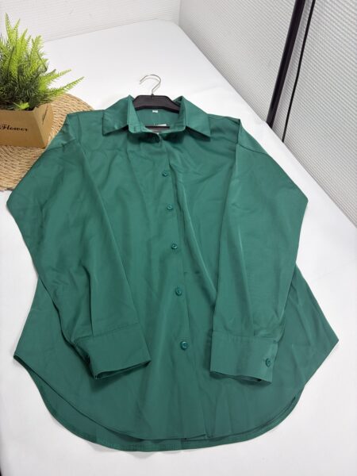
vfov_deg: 67.3
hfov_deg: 53.1
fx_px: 358
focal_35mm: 26
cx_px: 178
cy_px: 238
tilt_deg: -58.2
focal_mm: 5.96
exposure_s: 1/122
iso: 32
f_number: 1.6
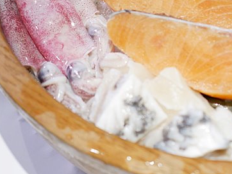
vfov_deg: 10.6
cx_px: 251
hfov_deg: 14.0
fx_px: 926
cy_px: -34
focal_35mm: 138
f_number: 1.8
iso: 200
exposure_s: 1/100
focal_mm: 25
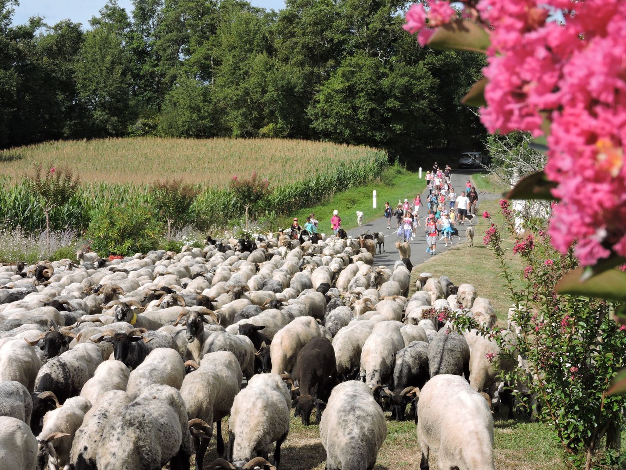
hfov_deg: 29.8
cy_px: 235
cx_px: 313
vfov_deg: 22.6
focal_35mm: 65
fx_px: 1175
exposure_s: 1/640
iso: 100
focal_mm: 11.6
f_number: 4.2
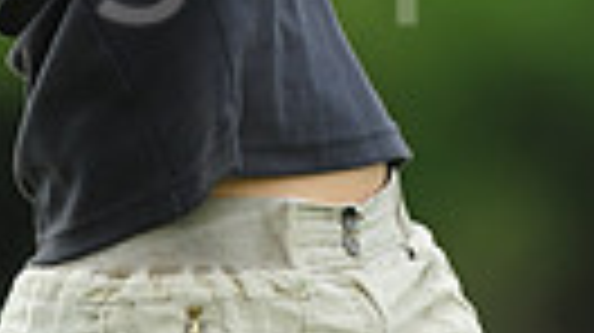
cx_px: 144
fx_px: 21797
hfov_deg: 1.6
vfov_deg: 0.9
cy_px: -302
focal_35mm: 1385
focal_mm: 300
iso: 400
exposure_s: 1/2000
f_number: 4
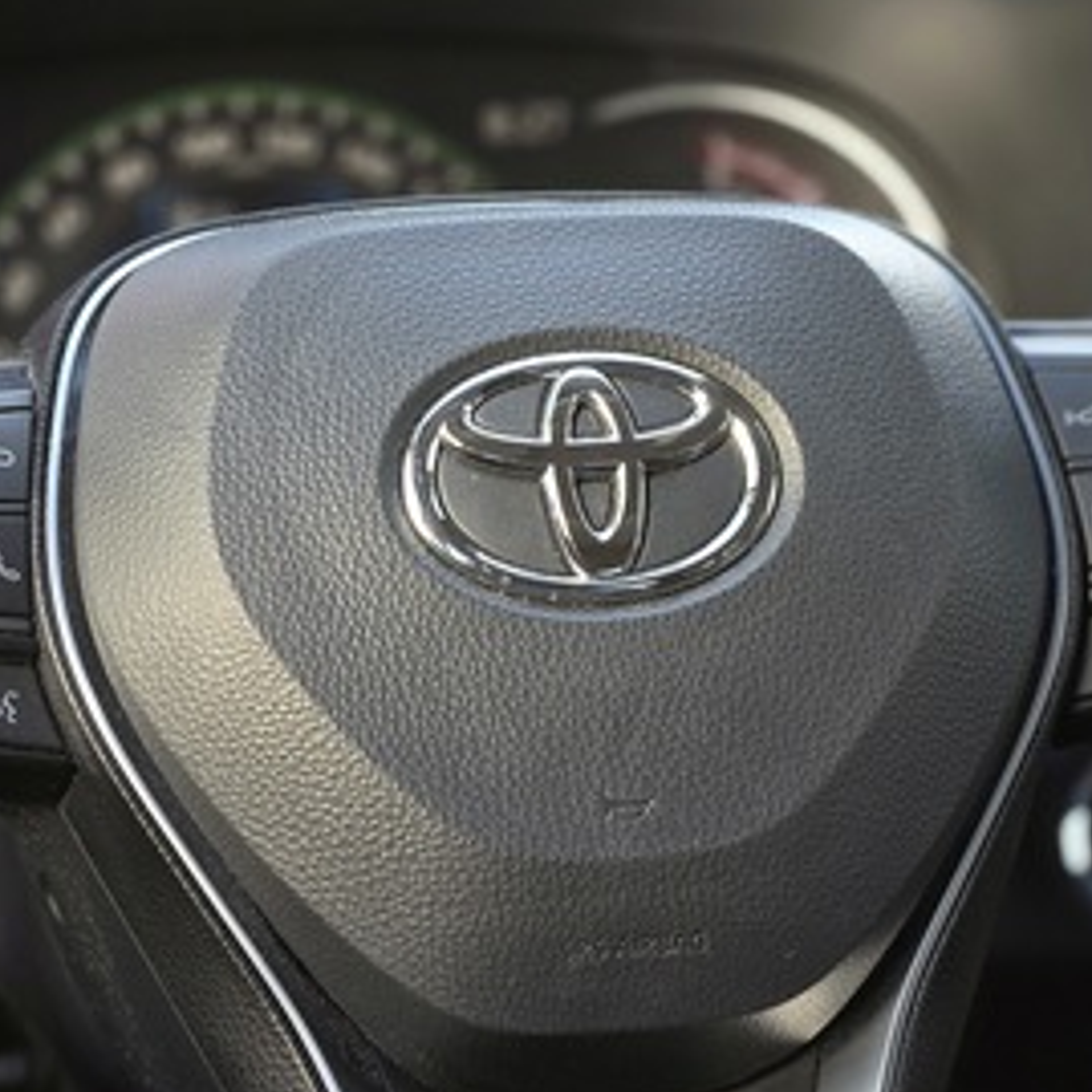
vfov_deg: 11.0
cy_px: 518
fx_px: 5675
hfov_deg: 11.0
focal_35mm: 159
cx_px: 552
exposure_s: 1/120
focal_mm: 18.6
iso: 250
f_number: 2.9
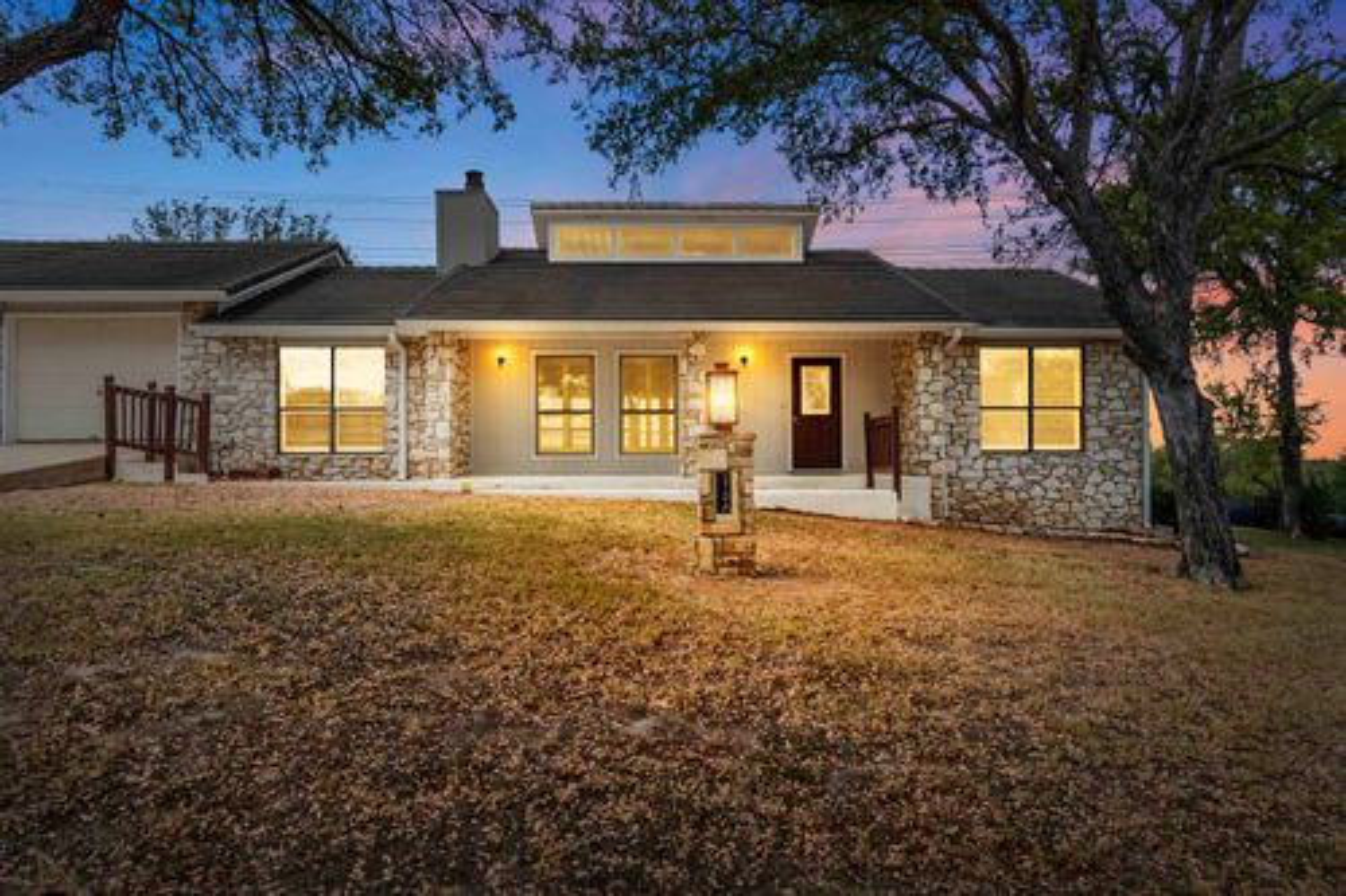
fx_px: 785
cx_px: 673
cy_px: 448
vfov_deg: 59.5
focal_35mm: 21
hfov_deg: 81.2
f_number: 5
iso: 100
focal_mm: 14
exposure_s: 1/160
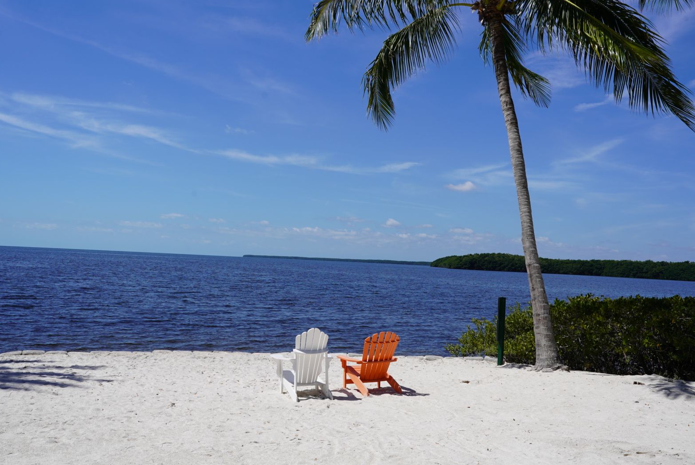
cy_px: 229
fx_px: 695
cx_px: 344
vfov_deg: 36.9
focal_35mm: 36
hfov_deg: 53.1
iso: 100
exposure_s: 1/320
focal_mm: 35
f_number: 10
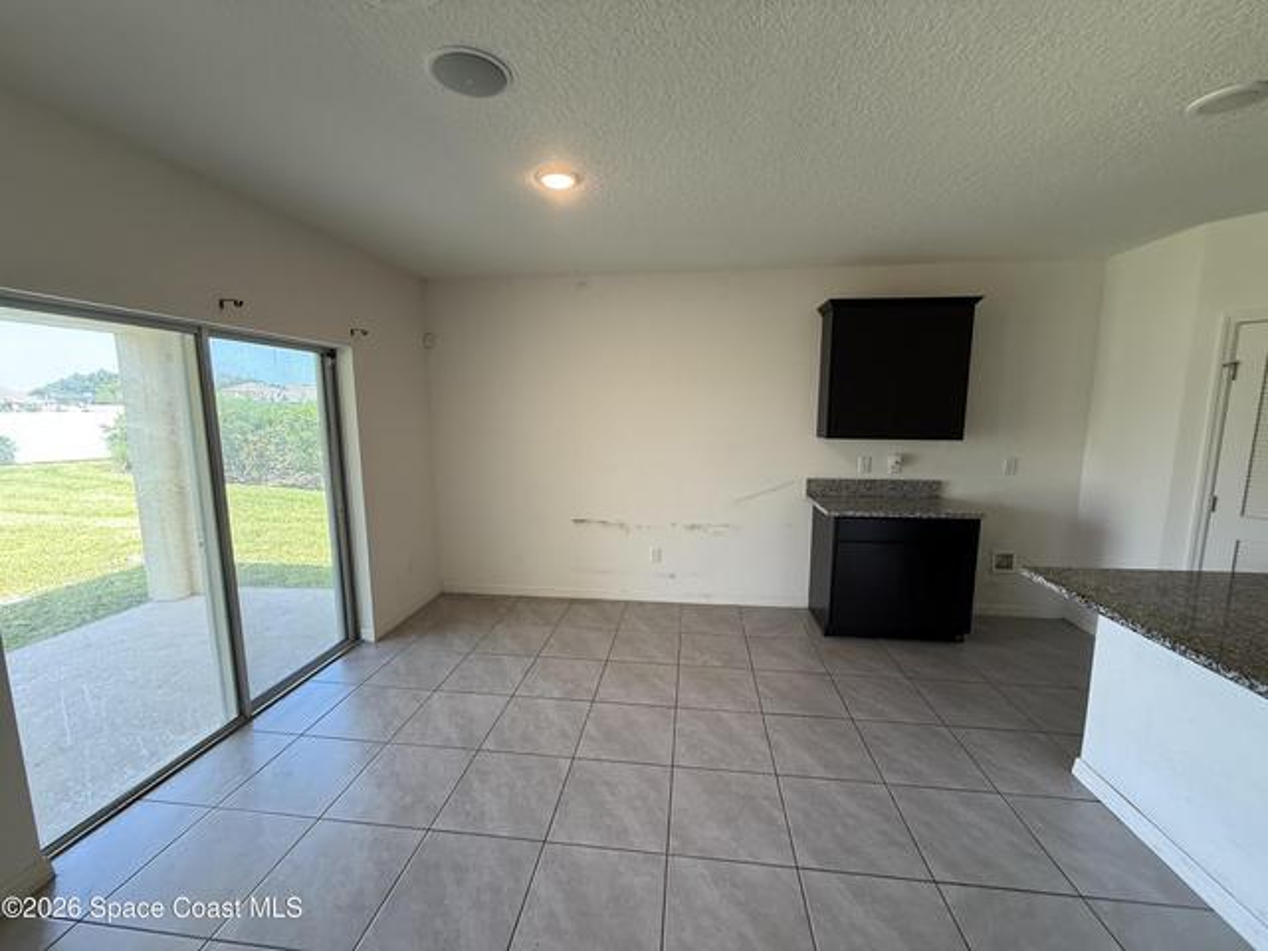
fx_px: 513
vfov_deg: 85.7
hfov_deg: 102.1
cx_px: 634
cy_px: 476
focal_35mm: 14
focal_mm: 2.22
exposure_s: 1/120
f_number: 2.2
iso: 200
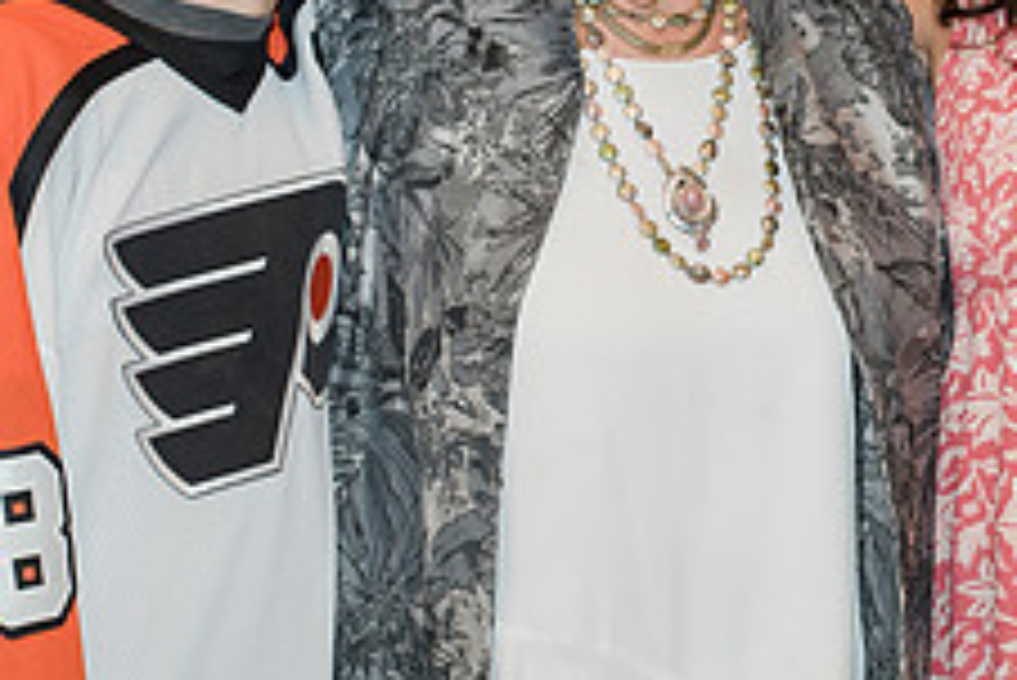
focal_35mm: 132
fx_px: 3731
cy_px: 122
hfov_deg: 15.3
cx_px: 950
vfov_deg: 10.4
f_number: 4
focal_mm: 50
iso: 800
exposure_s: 1/125
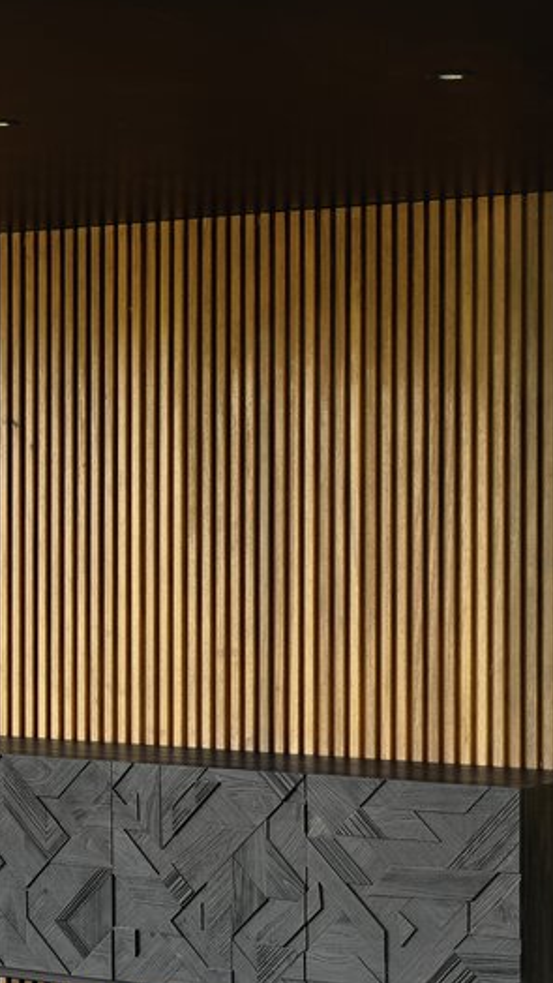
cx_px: 23
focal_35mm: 100
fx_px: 2605
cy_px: 587
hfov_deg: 12.0
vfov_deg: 21.3
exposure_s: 1/5
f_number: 13
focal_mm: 50
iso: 125
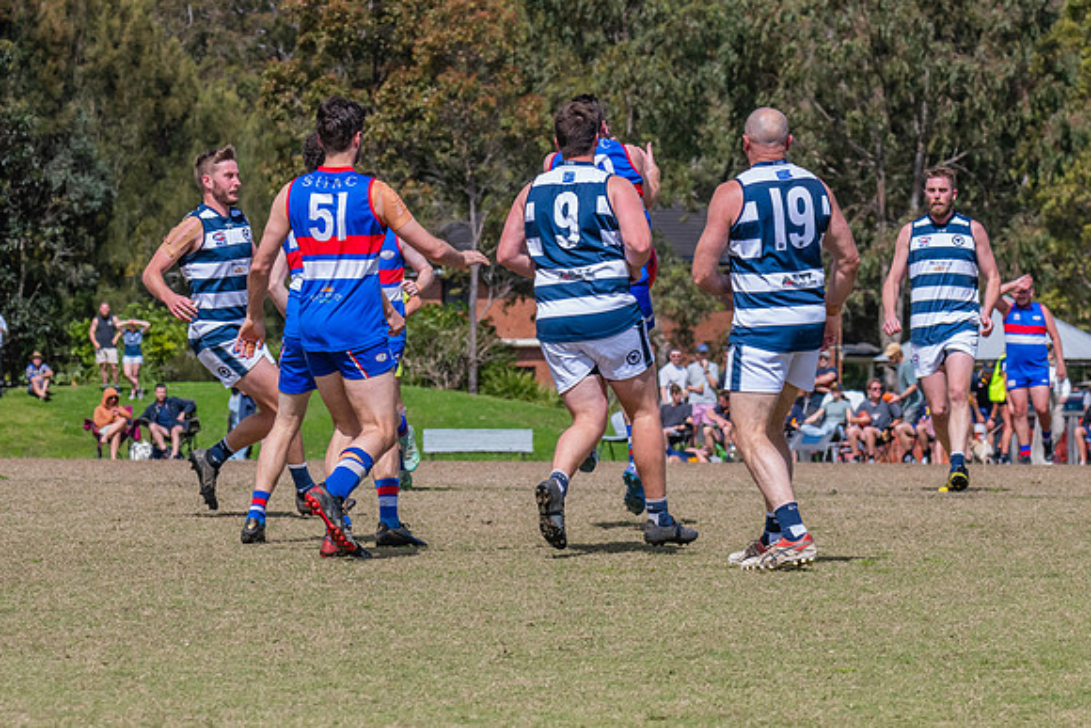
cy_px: 327
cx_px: 456
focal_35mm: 242
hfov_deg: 8.5
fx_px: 7340
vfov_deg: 5.7
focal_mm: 170
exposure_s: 1/1600
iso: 800
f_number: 9
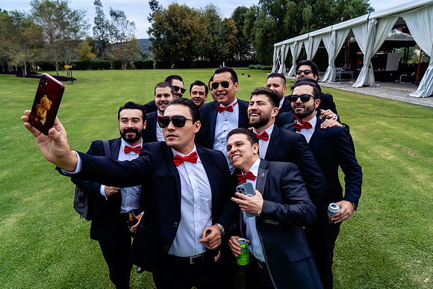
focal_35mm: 24
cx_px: 216
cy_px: 144
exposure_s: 1/500
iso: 640
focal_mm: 24
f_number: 6.3
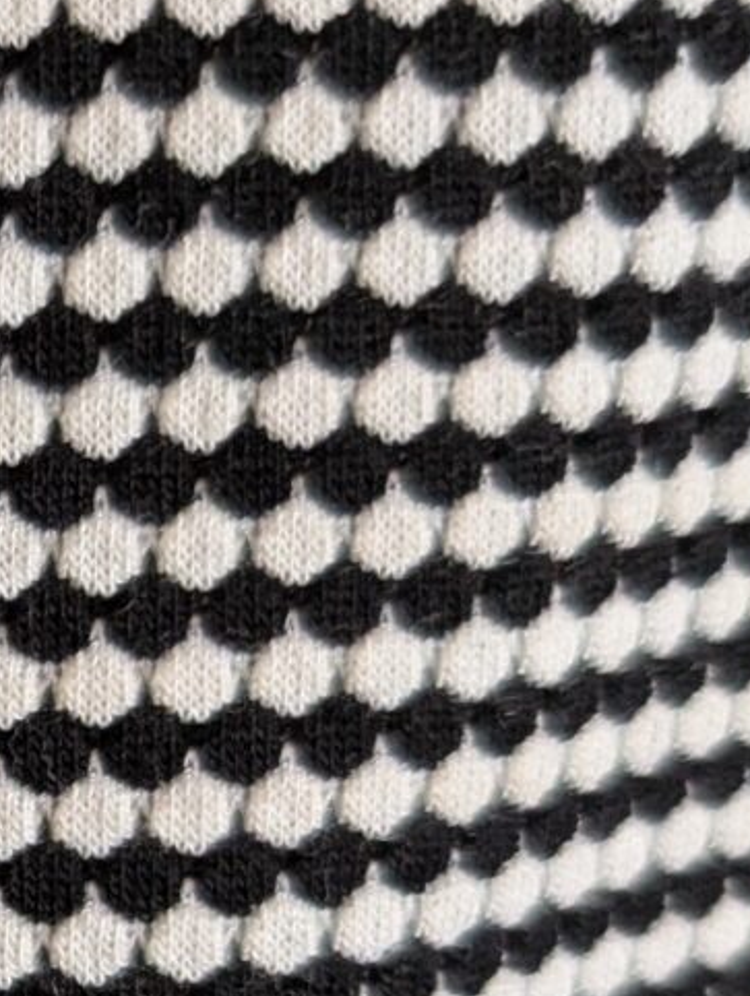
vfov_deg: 18.9
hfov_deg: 13.0
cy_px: 878
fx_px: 2939
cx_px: -643
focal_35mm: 102
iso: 508
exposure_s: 1/120
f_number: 1.68
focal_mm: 6.9
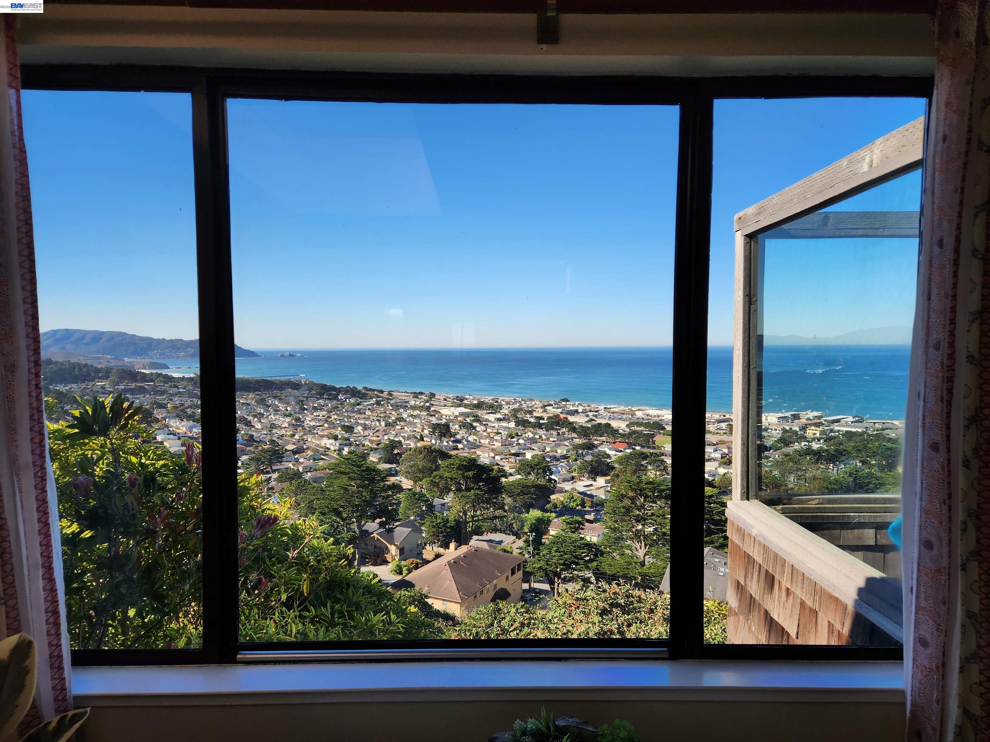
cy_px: 371
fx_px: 658
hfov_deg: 73.9
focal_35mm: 23
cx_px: 495
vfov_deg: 58.9
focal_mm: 5.4
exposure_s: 1/841
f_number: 1.8
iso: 20
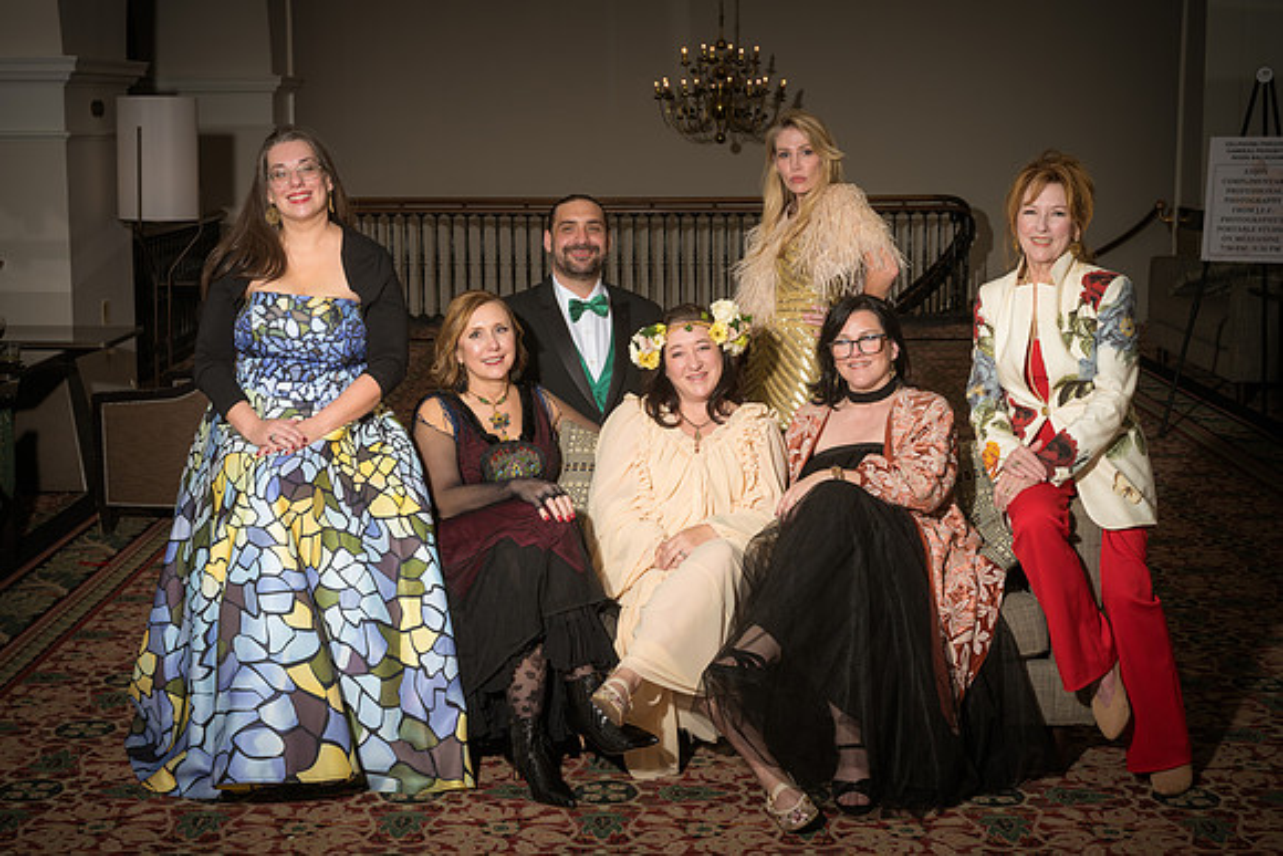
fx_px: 1902
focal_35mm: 53
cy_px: 404
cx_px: 601
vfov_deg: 25.4
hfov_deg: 37.3
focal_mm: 50
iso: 100
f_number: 9
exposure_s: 1/160
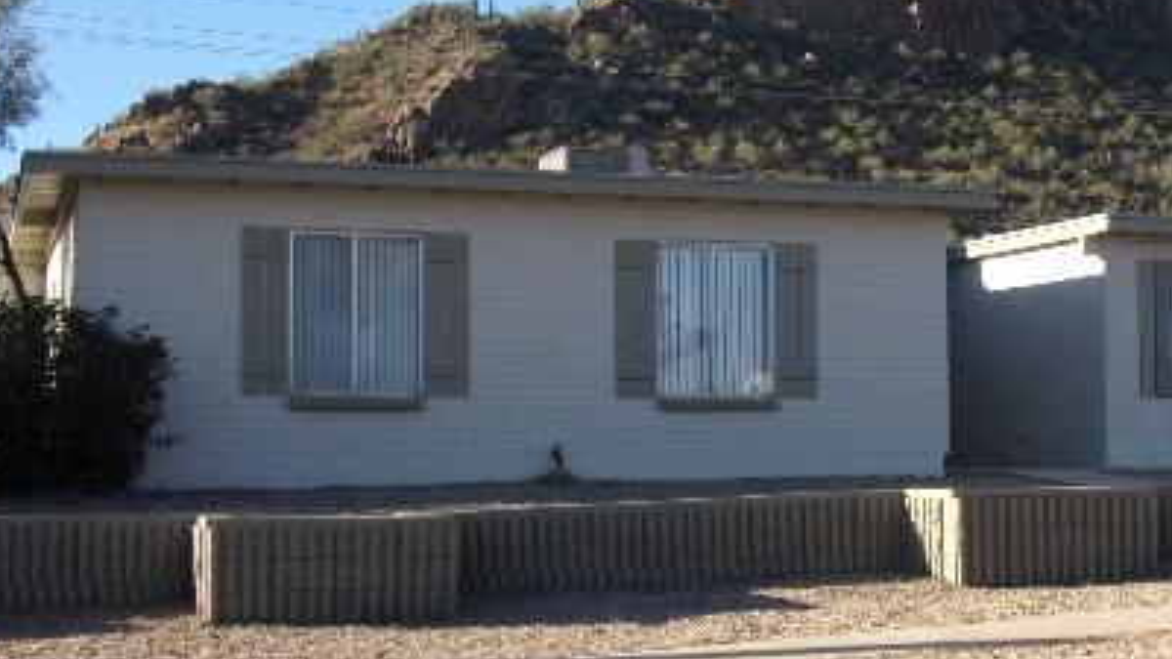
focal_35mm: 68
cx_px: 806
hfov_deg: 30.7
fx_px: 2113
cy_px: 334
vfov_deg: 17.7
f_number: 3.9
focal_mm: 7
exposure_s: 1/400
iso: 80
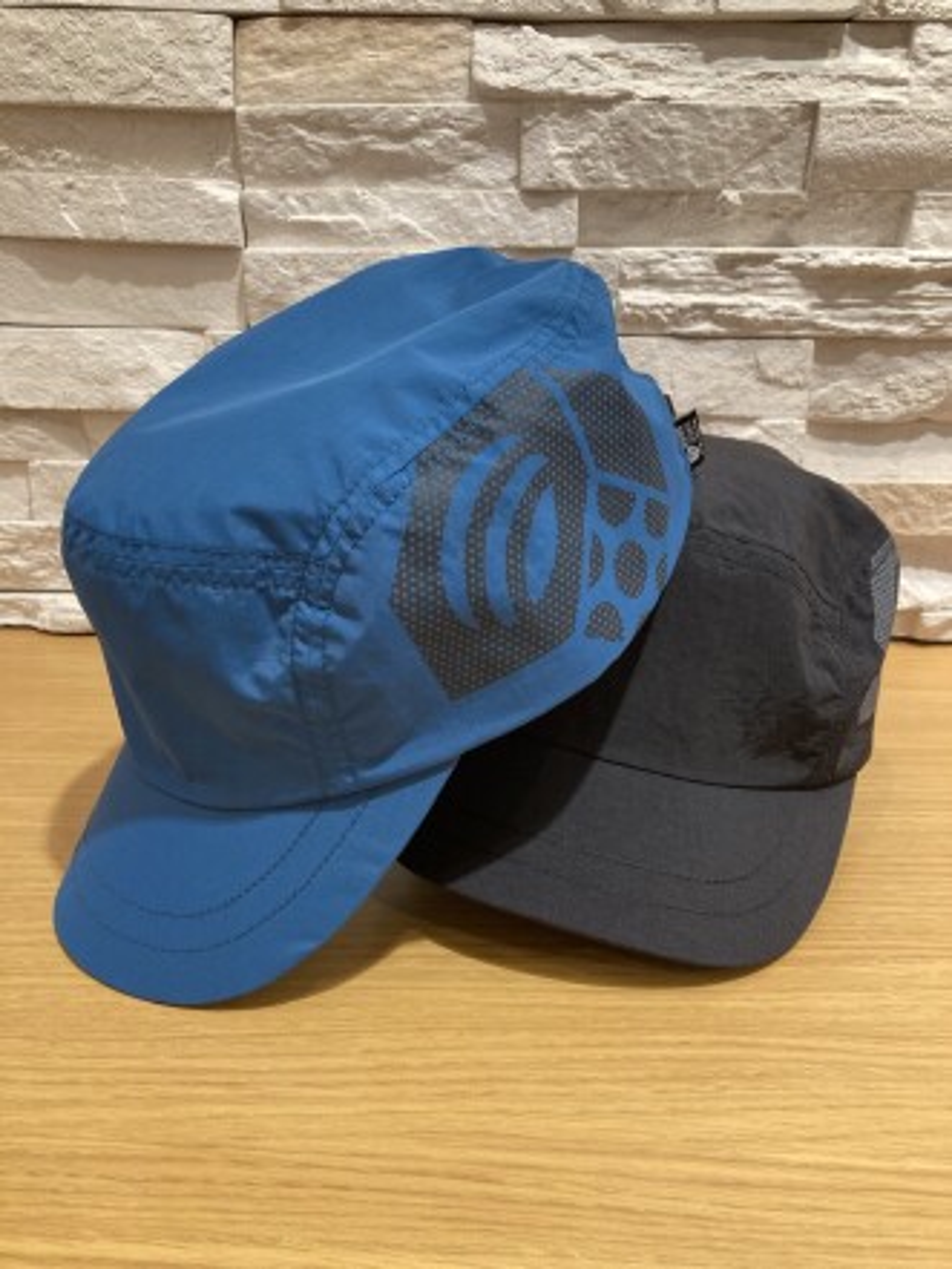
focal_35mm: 28
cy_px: 634
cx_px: 476
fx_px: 1026
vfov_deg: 63.4
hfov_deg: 49.8
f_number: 1.8
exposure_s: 1/50
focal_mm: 3.99
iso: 80
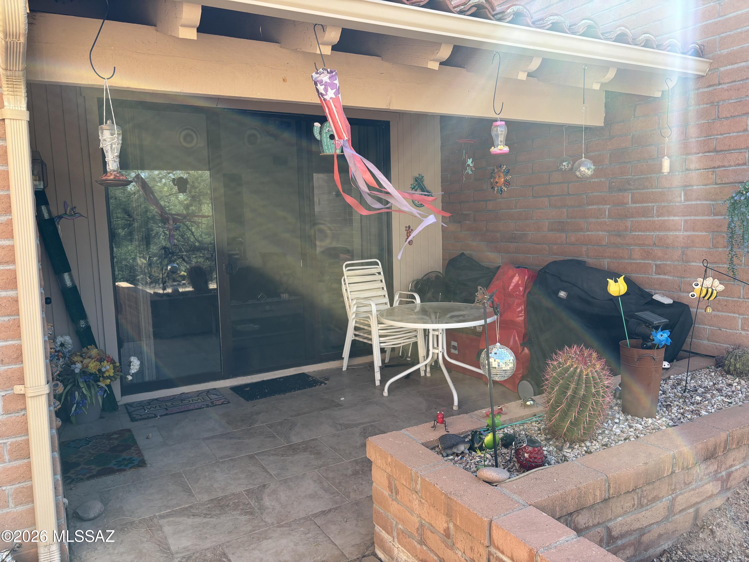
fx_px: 563
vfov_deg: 53.1
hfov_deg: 67.3
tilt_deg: -6.5
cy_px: 281
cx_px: 374
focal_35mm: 26
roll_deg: +1.5
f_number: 1.6
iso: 50
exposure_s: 1/466
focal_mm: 5.96
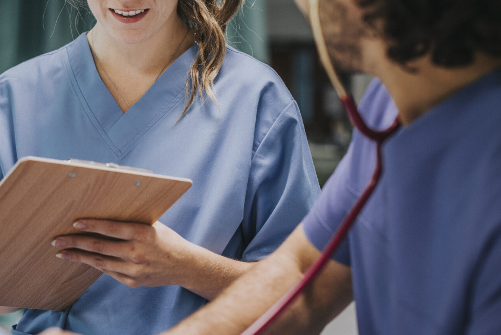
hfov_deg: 20.3
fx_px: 1392
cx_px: 133
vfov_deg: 13.7
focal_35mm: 100
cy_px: 192
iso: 200
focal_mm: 50
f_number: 2.5
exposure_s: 1/80
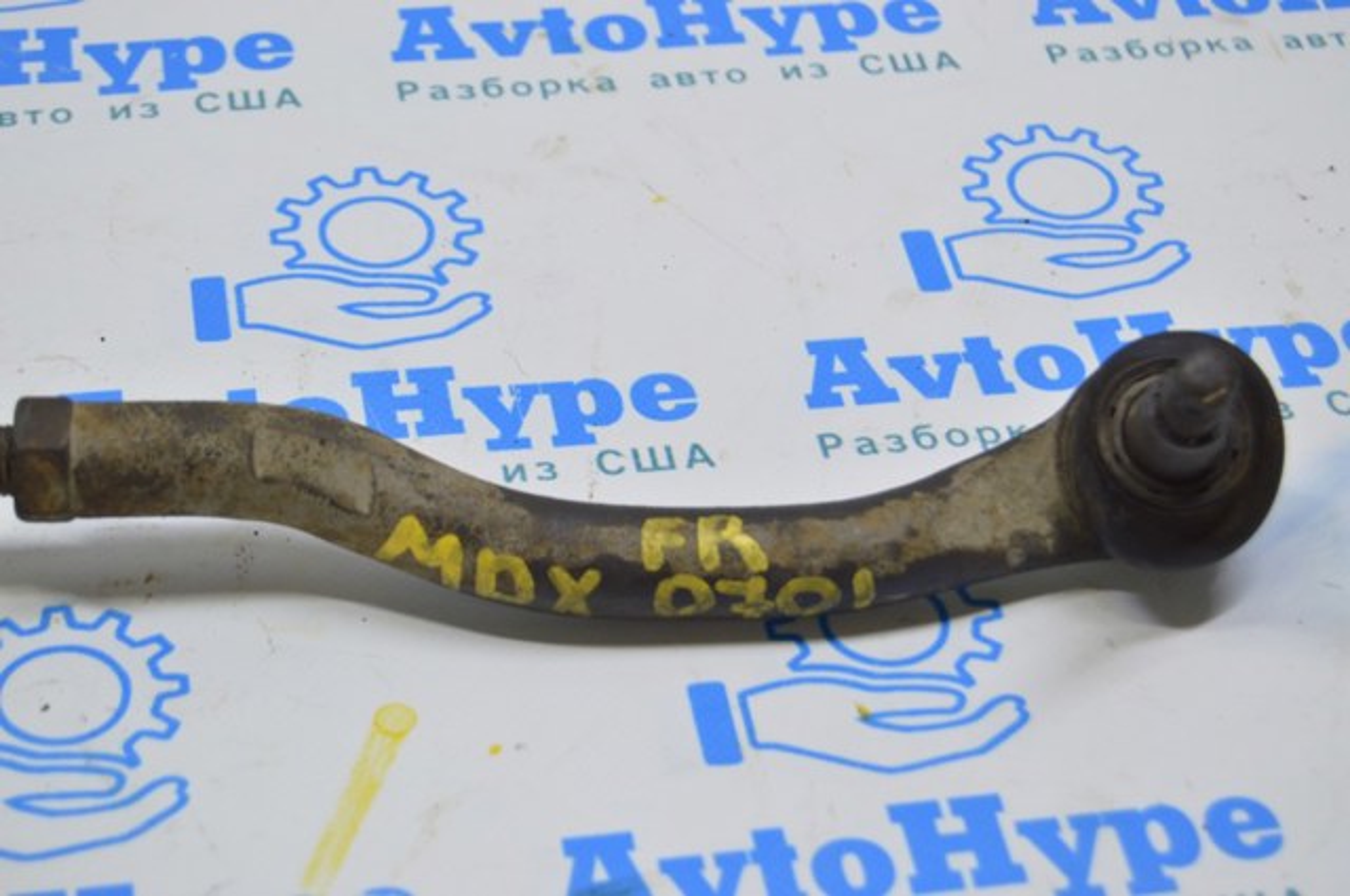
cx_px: 675
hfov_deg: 24.6
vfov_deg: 16.5
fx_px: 3090
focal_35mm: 82
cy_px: 448
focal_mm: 55
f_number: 5.6
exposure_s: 1/20
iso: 400
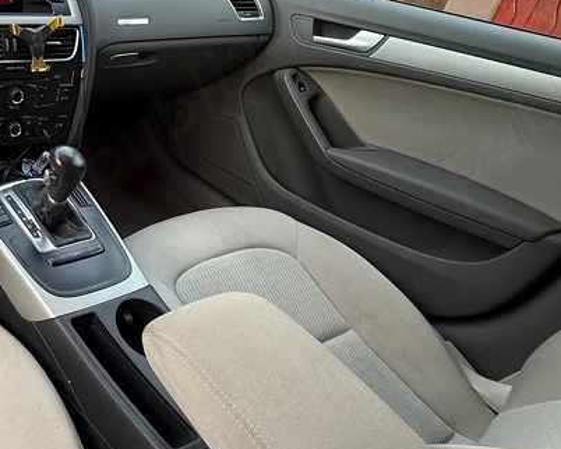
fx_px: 565
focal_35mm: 34
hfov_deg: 42.7
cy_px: 89
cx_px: -40
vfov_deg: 41.5
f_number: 2.2
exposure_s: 1/99
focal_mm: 2.22
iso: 160
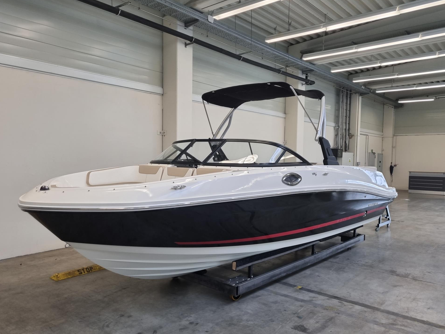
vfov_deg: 49.7
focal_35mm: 28
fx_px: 360
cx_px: 228
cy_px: 177
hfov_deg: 63.4
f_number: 1.8
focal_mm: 5.4
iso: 100
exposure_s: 1/100
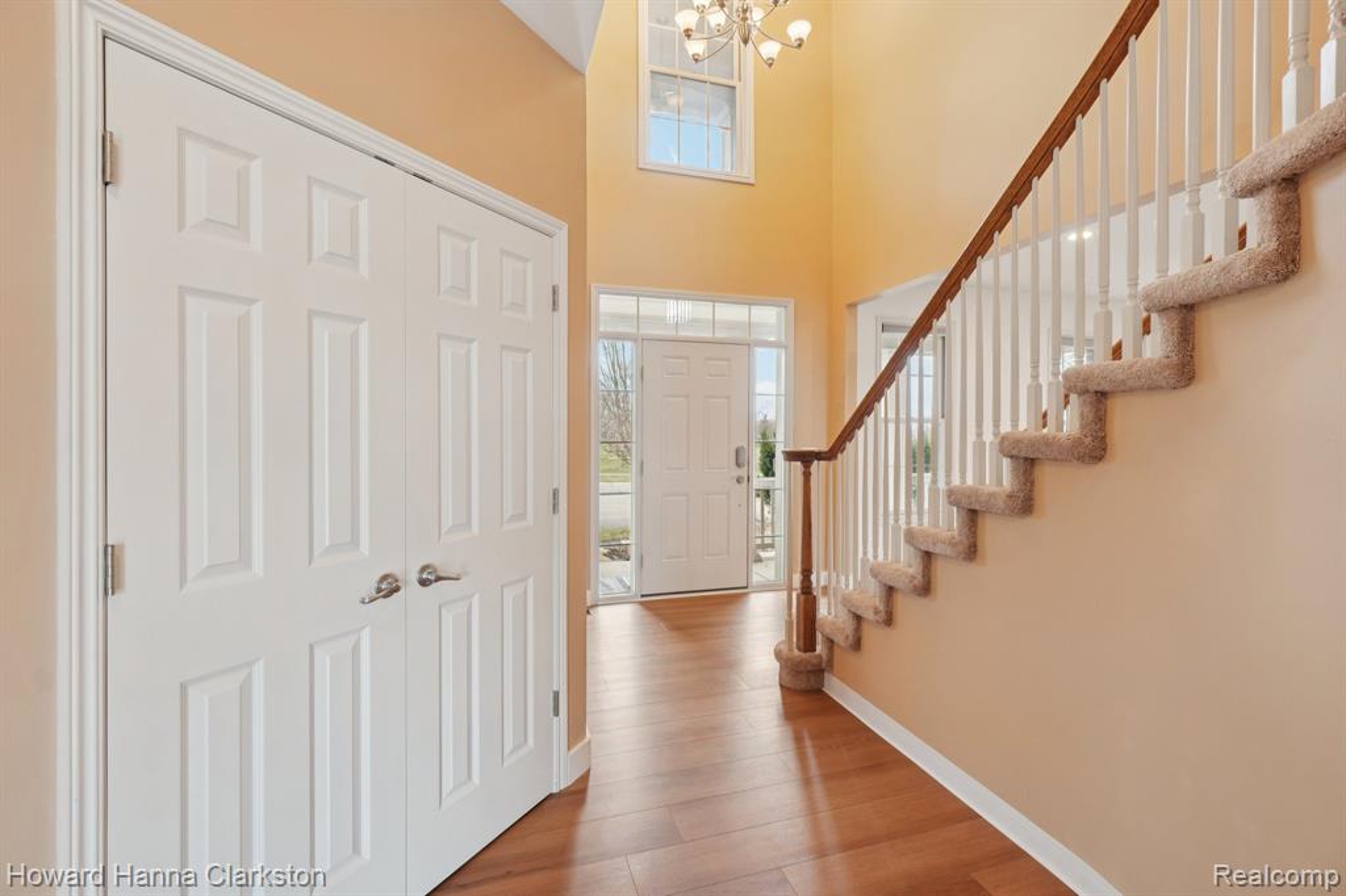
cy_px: 448
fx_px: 561
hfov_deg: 100.4
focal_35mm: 15
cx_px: 673
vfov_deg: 77.3
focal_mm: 10
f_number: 8
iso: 400
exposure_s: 1/20
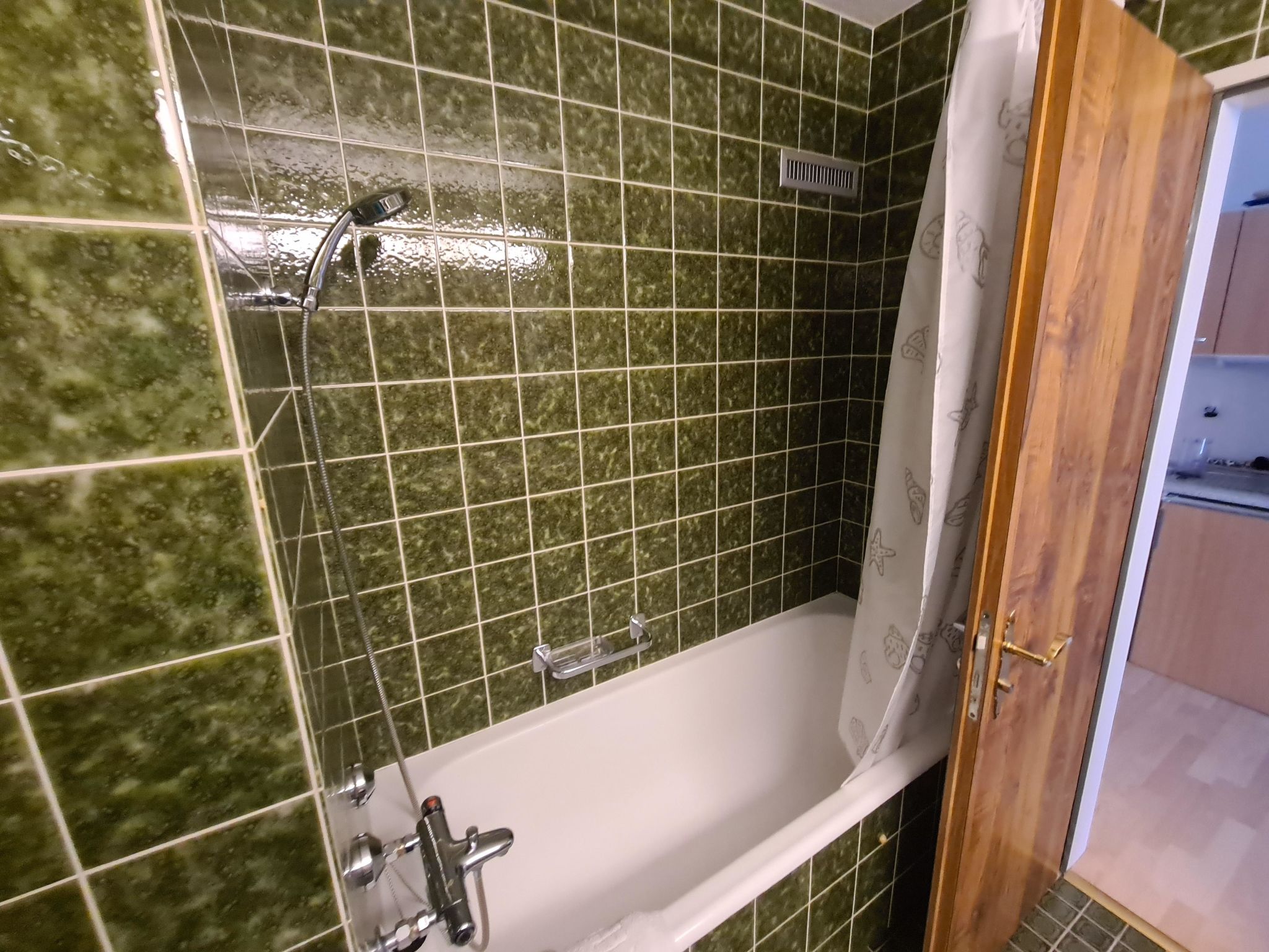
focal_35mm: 13
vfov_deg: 89.9
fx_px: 477
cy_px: 476
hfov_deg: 106.2
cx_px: 634
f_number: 2.2
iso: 500
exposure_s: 1/33
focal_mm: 2.22
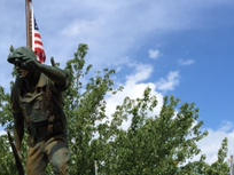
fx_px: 615
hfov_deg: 21.2
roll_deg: +2.0
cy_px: 265
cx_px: 34
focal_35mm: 91
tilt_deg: +8.7
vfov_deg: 15.0
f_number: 2.2
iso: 25
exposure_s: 1/1148
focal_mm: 4.15
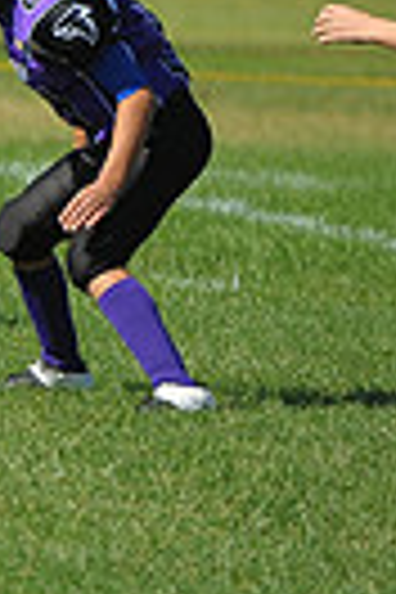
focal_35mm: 877
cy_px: 50
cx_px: -810
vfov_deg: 2.4
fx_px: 14469
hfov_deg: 1.6
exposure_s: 1/1250
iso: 200
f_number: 4.5
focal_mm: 200
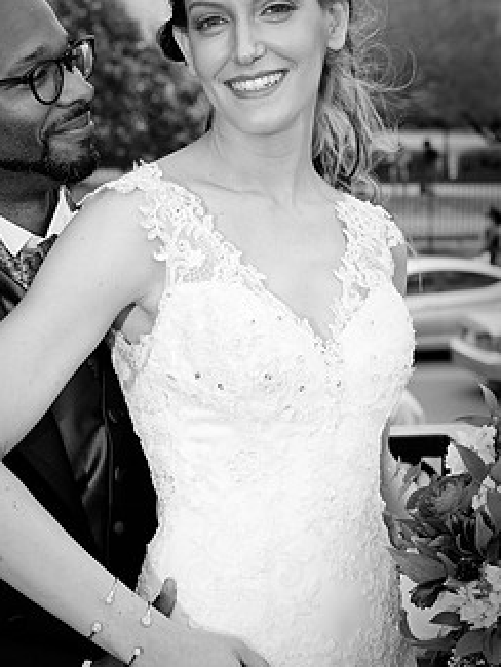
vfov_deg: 21.1
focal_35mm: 93
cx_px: 204
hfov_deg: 15.9
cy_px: 308
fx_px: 1793
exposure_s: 1/250
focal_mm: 70
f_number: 8
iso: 320
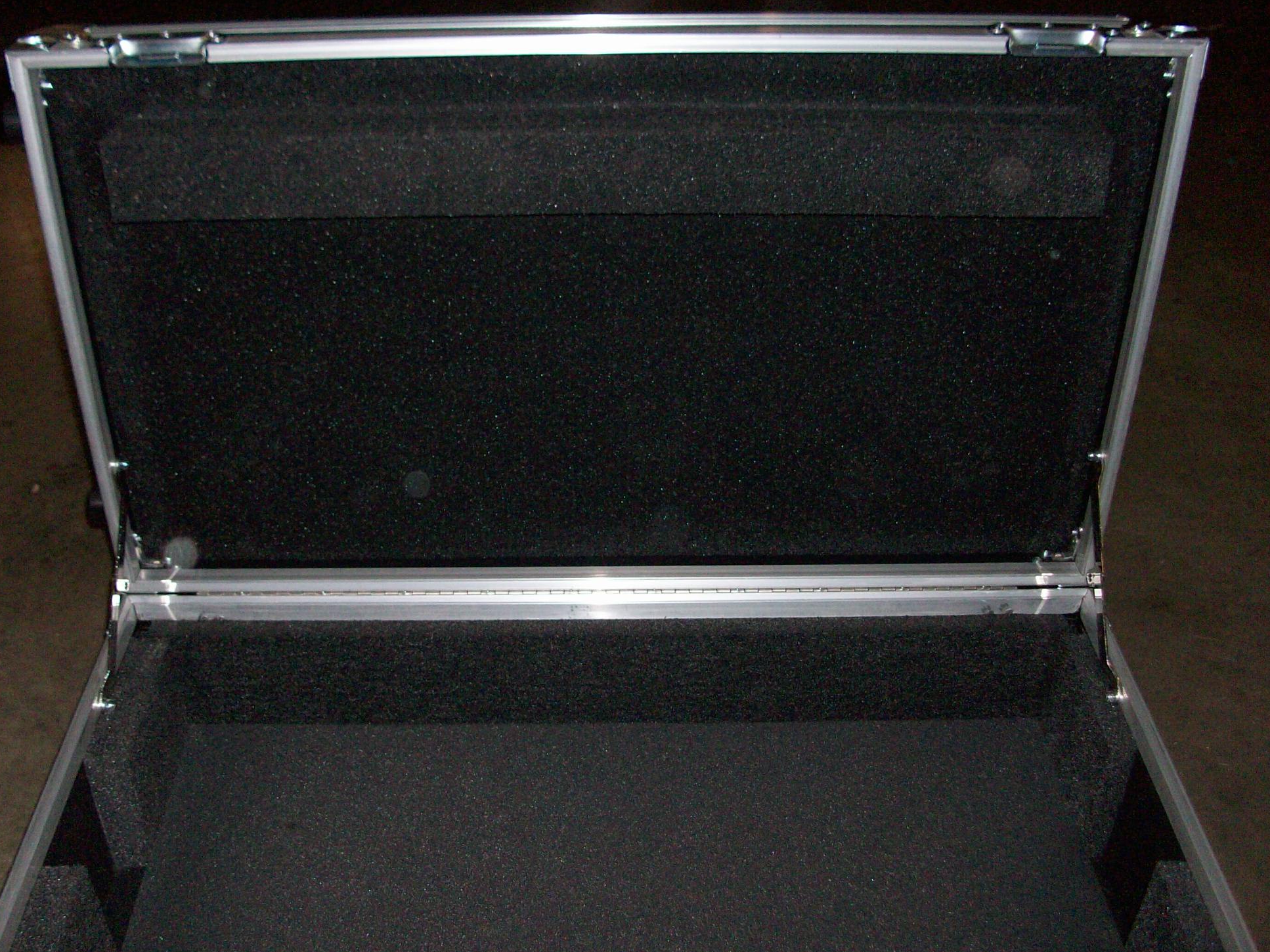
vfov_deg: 39.7
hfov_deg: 51.3
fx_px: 1321
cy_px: 458
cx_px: 623
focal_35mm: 36
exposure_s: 1/60
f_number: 2.8
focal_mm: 5.7
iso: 160
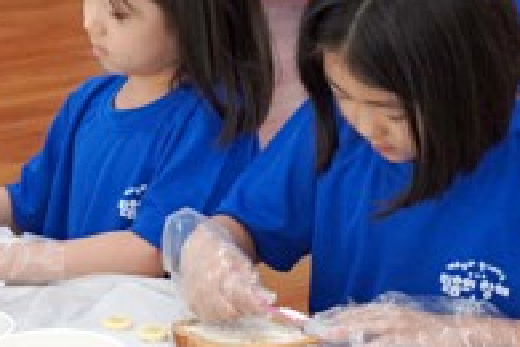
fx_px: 2065
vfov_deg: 9.6
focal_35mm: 143
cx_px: 139
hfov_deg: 14.3
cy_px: 259
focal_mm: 31
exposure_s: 1/160
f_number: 4
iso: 2000
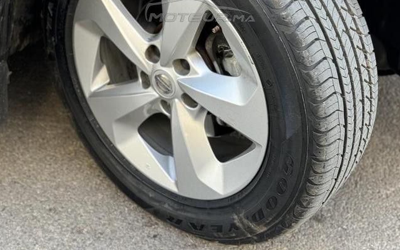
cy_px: 9
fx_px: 752
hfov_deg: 29.8
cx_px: 200
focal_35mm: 69
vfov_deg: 18.5
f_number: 1.78
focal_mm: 6.76
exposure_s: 1/176
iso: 64
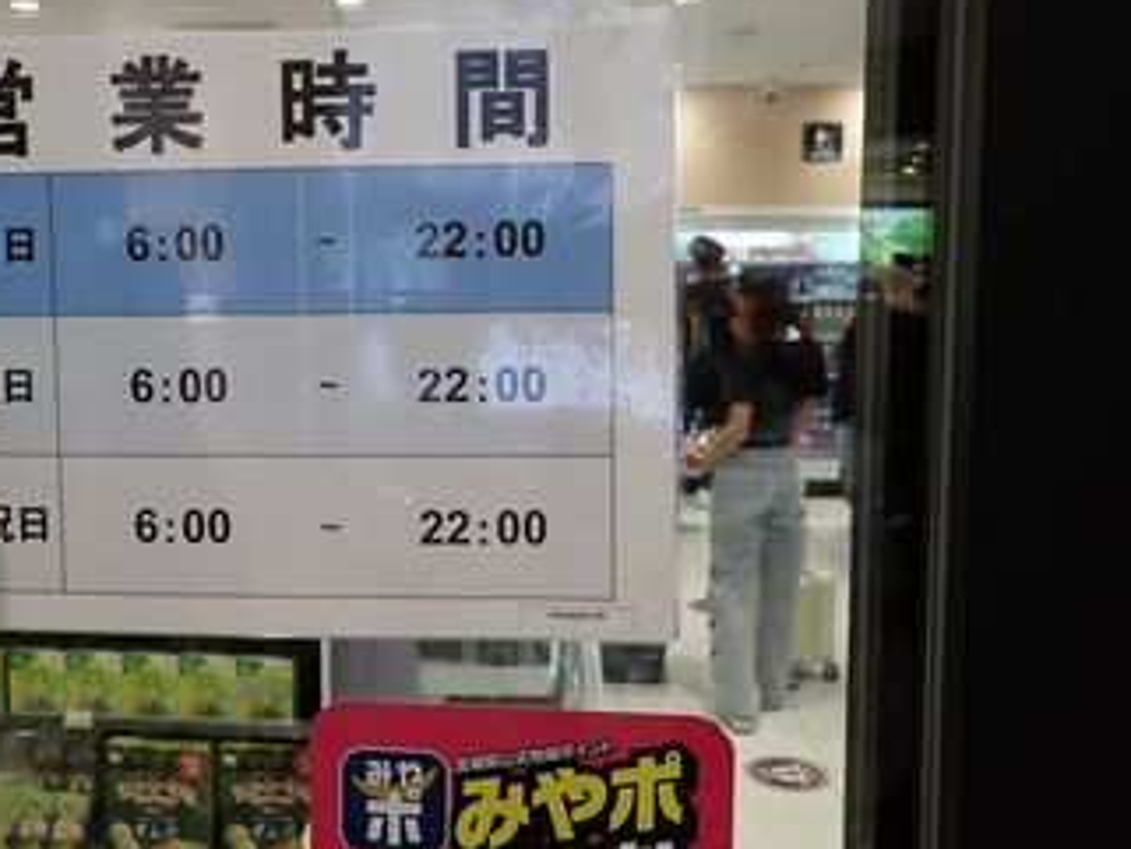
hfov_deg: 52.3
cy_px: 349
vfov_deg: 40.6
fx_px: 1144
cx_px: 465
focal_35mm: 35
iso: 125
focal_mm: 4.5
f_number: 2
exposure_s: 1/60
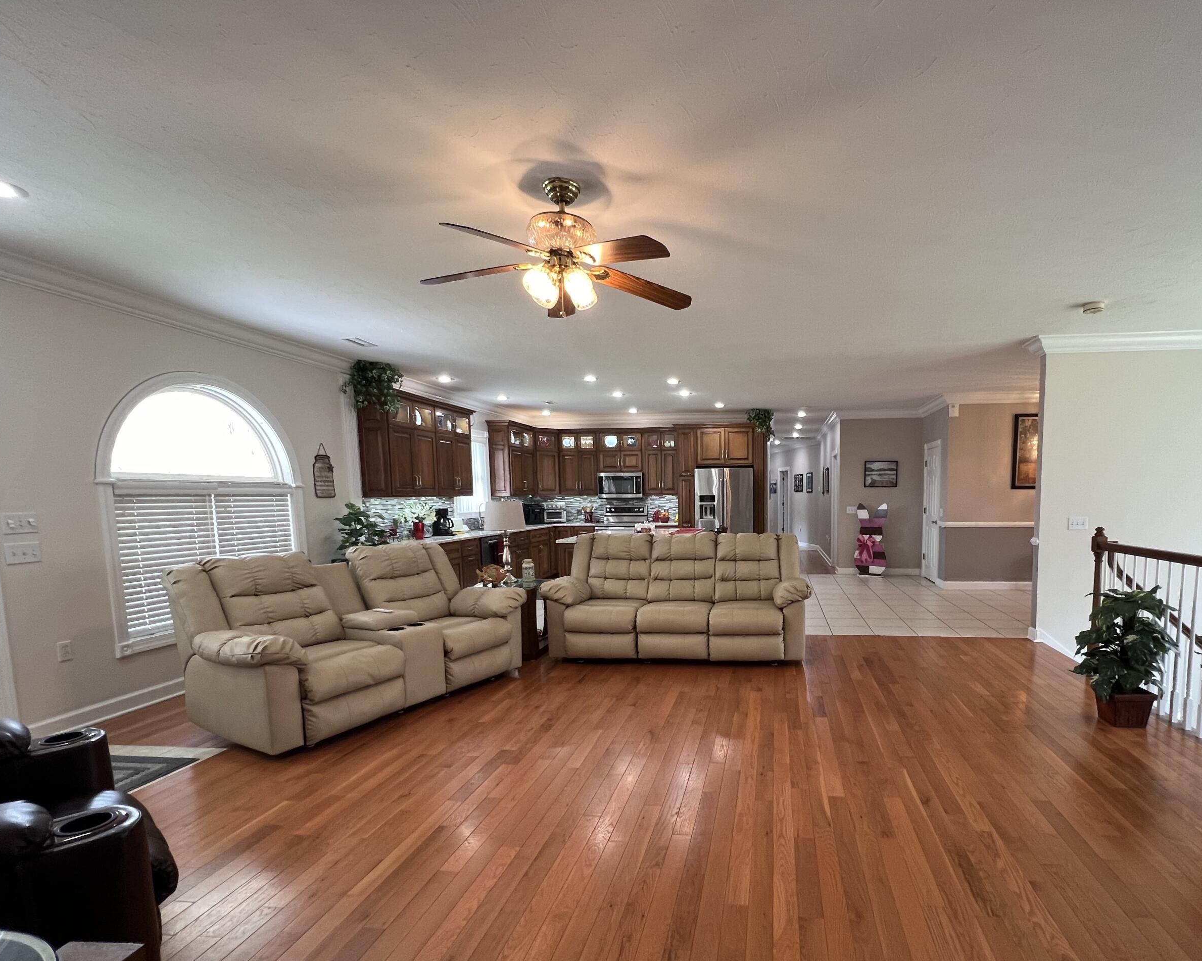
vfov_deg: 79.8
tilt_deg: -5.6
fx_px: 569
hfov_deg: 92.0
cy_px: 556
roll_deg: +0.6
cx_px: 718
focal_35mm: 16
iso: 125
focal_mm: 1.57
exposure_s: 1/60
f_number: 1.8
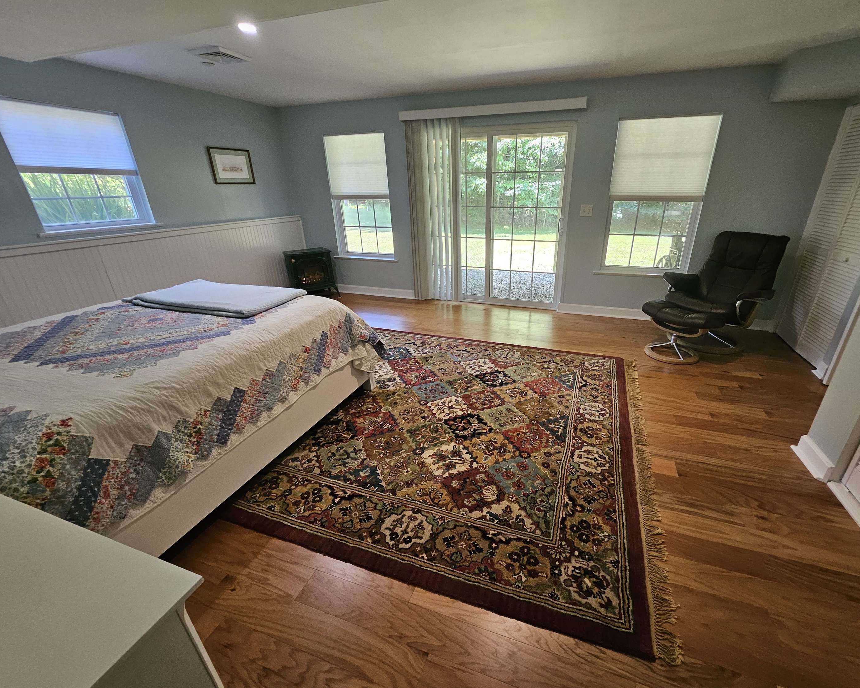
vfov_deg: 88.0
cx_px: 452
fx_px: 356
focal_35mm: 14
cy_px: 350
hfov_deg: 100.6
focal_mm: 1.7
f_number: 2.2
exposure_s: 1/54.1
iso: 200
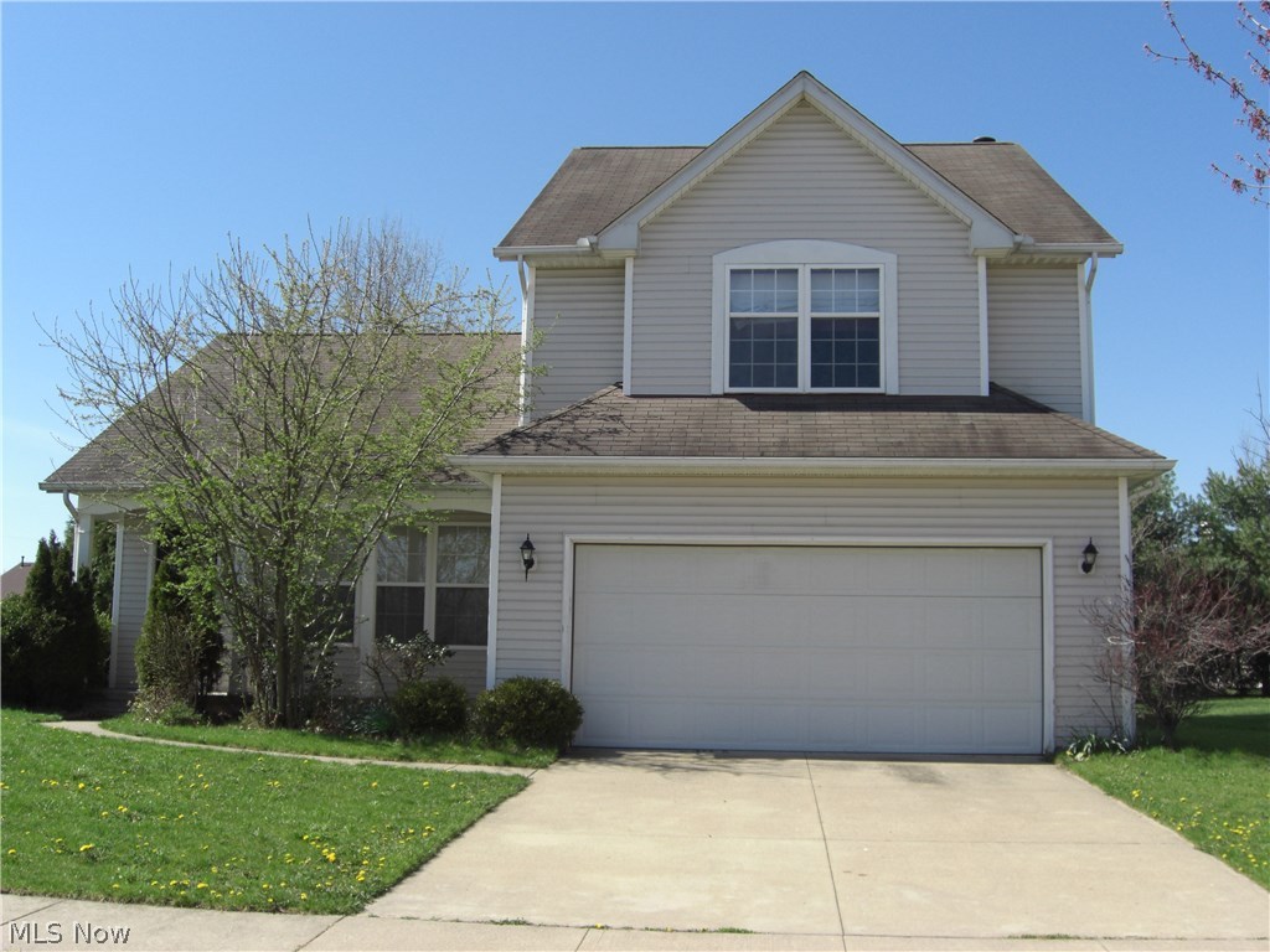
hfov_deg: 49.0
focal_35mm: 38
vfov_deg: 37.7
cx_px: 635
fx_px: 1394
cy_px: 476
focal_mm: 7.9
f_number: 4
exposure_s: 1/640
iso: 80
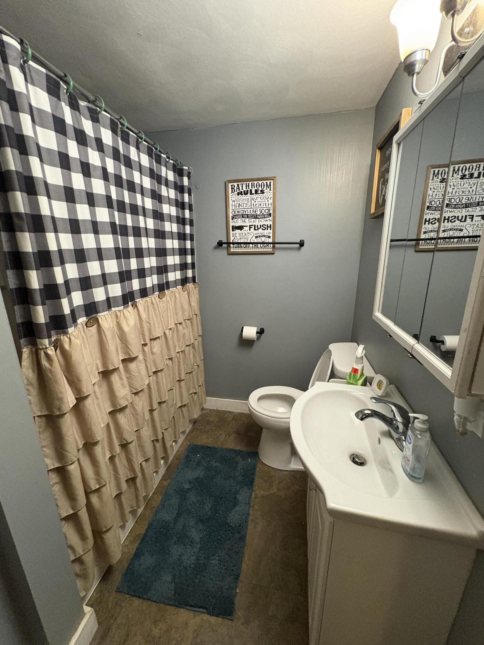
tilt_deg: -15.2
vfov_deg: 102.1
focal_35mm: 14
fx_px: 261
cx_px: 242
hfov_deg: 85.7
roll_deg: +0.1
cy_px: 322
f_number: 2.2
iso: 640
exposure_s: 1/60
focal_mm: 2.22
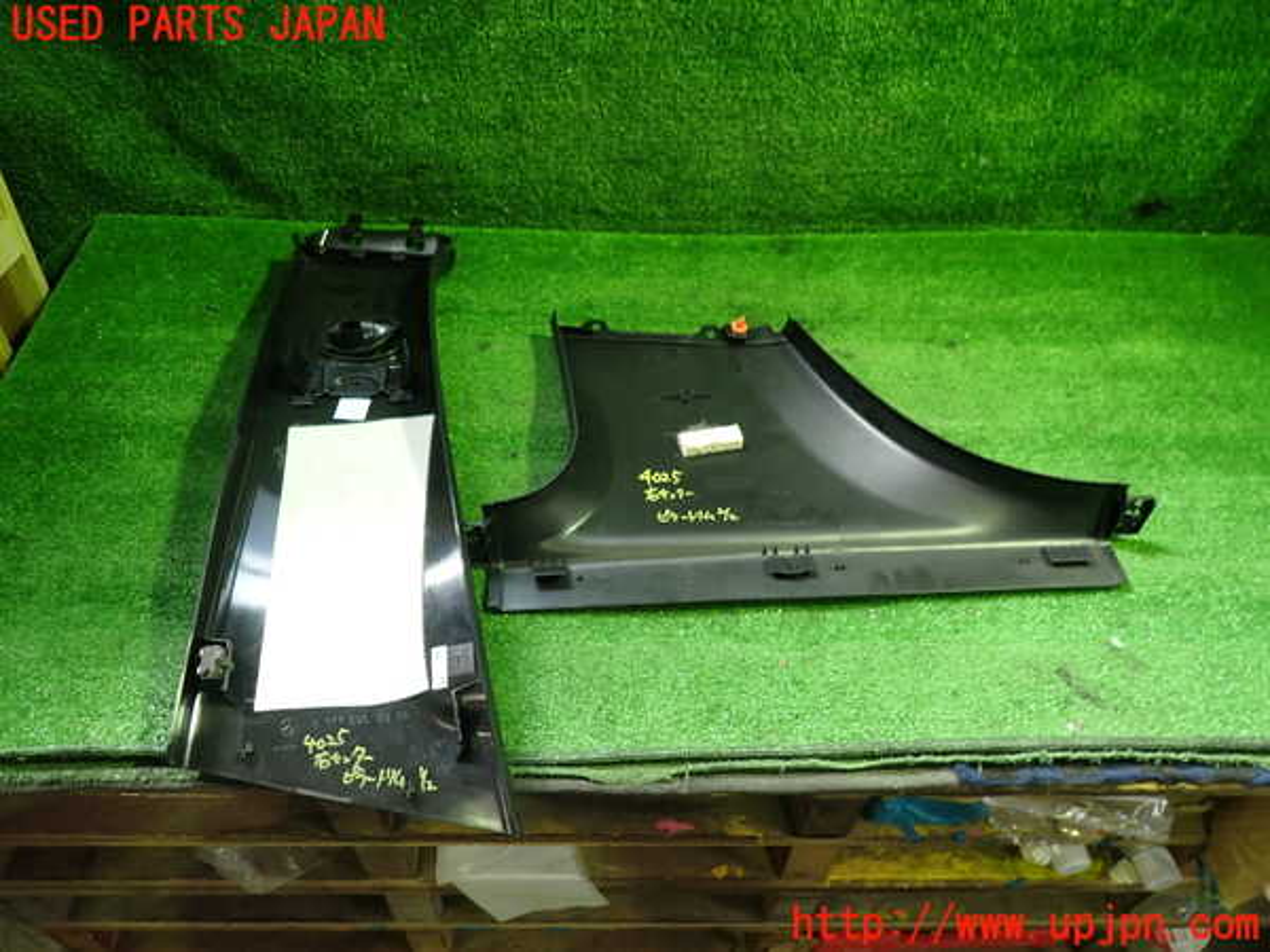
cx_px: 635
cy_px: 476
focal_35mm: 25
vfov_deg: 54.9
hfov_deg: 69.4
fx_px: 917
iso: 200
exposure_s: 1/30
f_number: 2
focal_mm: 4.5
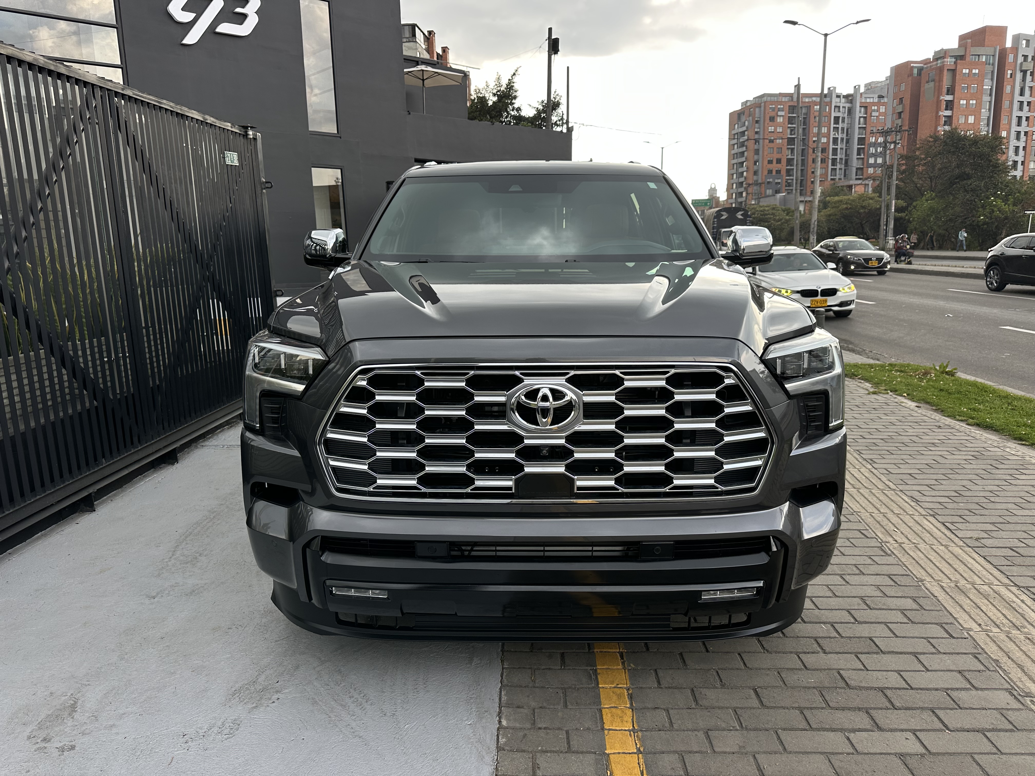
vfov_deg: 56.8
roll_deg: +1.0
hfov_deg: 71.6
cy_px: 388
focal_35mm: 24
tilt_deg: -10.9
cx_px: 518
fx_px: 718
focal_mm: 6.86
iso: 80
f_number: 1.78
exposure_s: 1/503
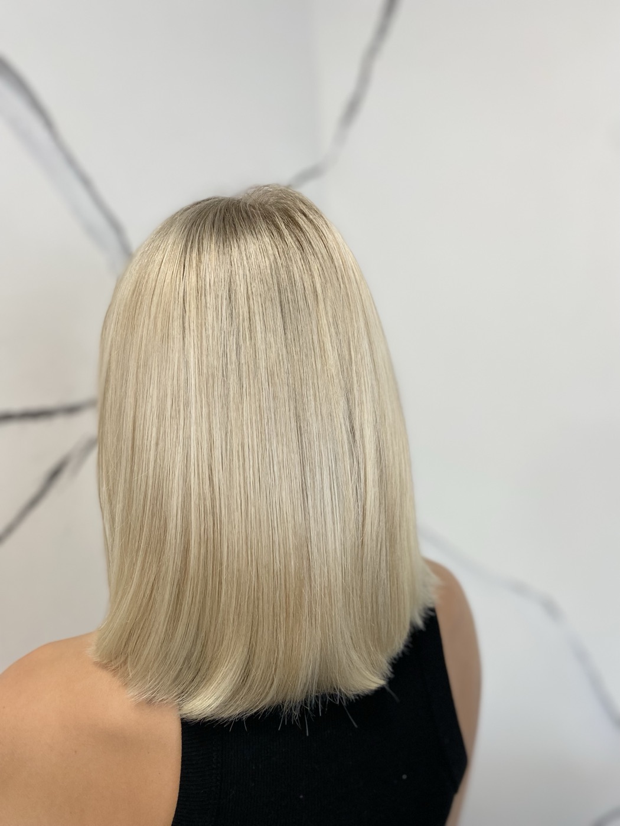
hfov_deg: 53.1
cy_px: 413
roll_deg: +5.1
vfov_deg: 67.3
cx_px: 310
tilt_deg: -4.0
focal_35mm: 26
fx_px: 621
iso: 125
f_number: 1.8
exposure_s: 1/100
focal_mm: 4.25
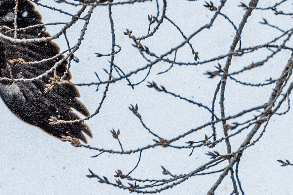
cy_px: -224
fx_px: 12728
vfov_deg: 0.9
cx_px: 562
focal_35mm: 1564
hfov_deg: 1.3
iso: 800
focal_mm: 200
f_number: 4.5
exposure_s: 1/3200
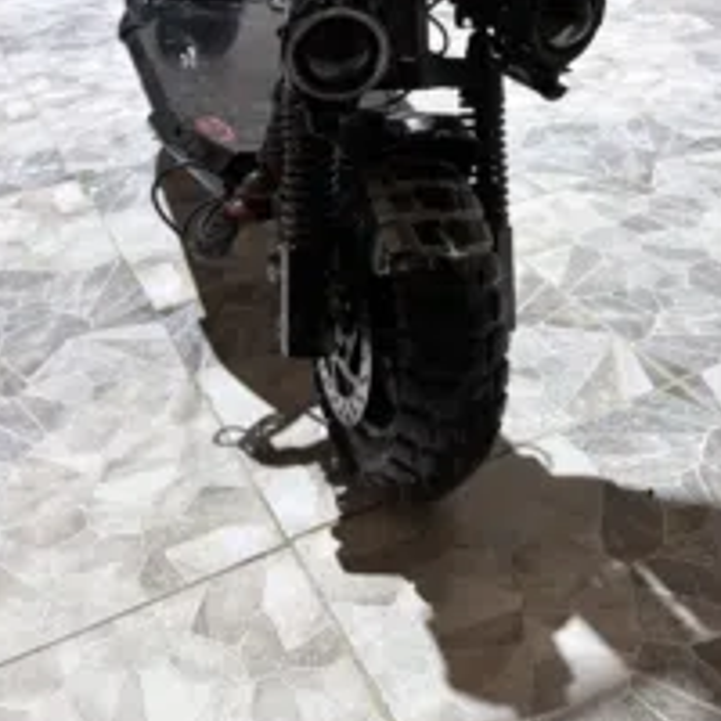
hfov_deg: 36.7
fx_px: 1084
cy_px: 54
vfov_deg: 34.5
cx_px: 418
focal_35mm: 46
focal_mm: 5.96
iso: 320
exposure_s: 1/50
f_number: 1.6
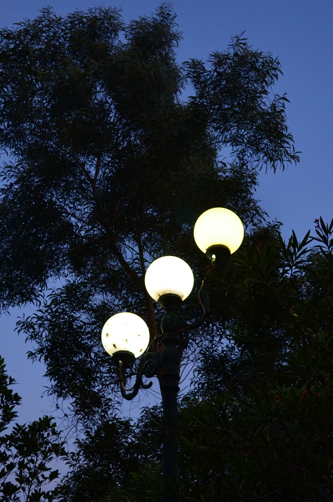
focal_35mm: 49
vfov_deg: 40.4
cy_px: 248
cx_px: 173
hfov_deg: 27.4
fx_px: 683
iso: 800
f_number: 4
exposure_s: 1/60
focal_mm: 20
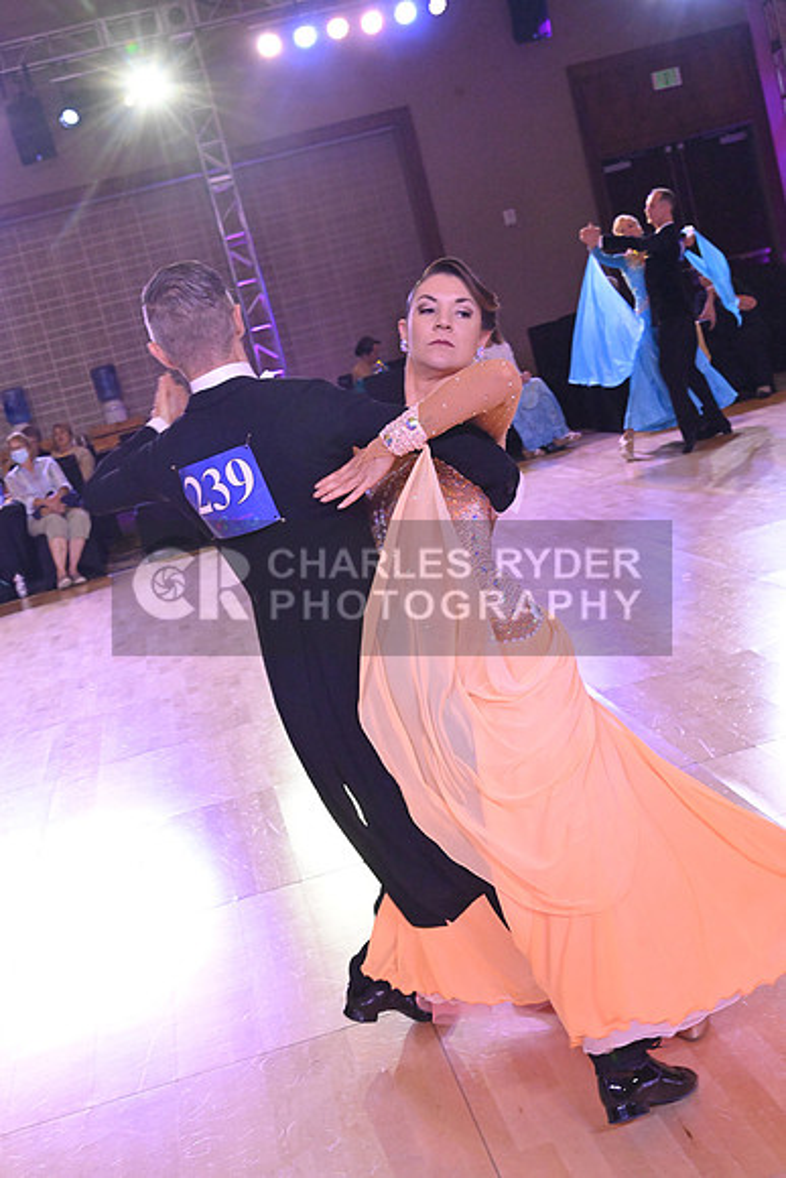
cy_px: 589
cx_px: 393
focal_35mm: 46
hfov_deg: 29.3
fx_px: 1505
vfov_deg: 42.7
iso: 6400
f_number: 9
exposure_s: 1/320
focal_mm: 46
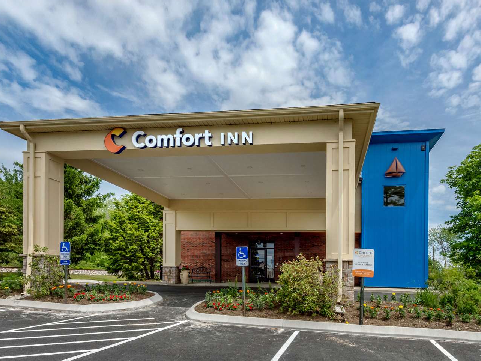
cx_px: 240
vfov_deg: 71.6
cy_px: 182
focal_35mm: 18
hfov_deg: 87.8
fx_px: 250
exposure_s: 1/320
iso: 400
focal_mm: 16
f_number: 8
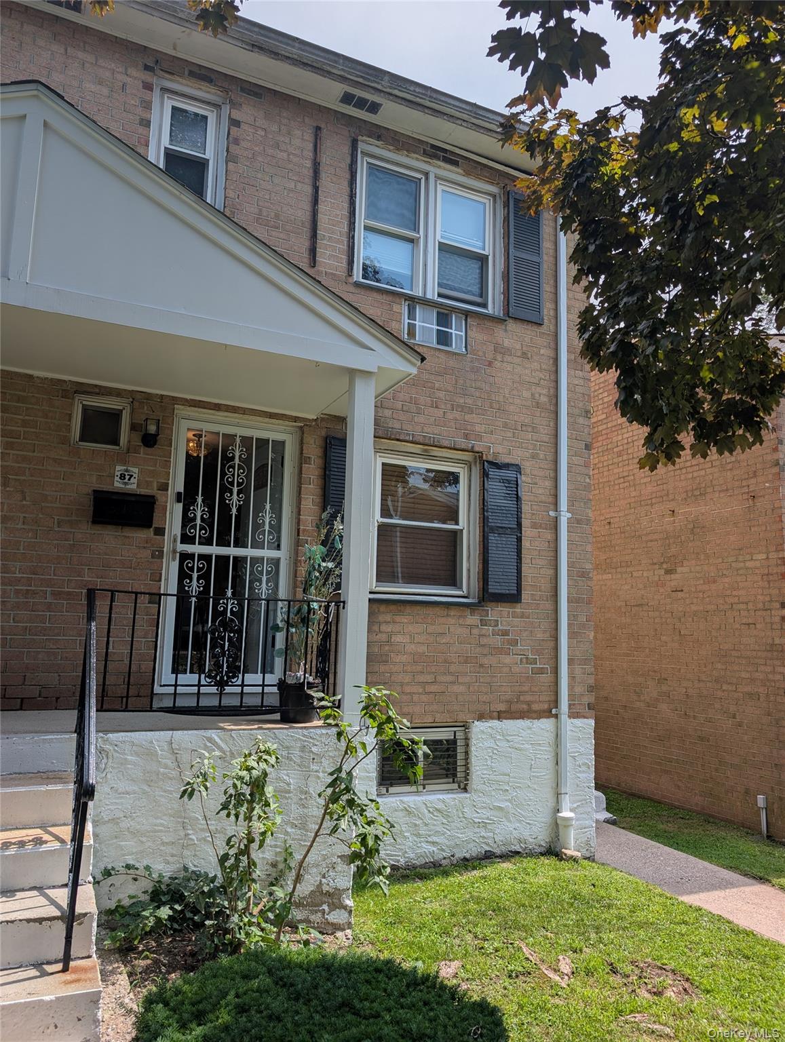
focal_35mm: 24
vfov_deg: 71.5
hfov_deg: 56.9
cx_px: 392
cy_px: 521
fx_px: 724
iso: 17
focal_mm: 6.9
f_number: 1.68
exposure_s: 1/1280
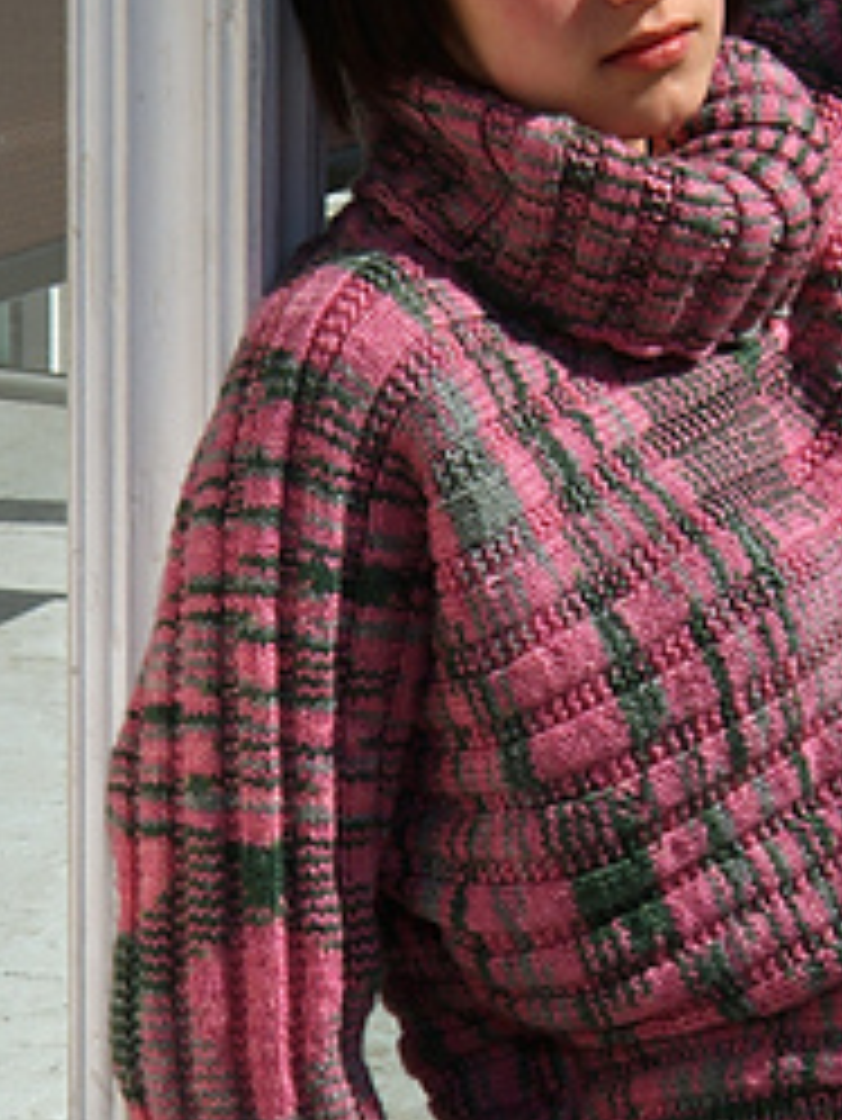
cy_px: 630
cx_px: 666
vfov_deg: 10.2
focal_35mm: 193
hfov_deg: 7.7
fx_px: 6254
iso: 100
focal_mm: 52
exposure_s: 1/125
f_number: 16
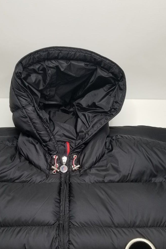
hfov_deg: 36.7
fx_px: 249
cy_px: 153
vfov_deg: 52.6
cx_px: 62
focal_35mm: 36
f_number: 1.7
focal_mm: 4.25
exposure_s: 1/60
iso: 64
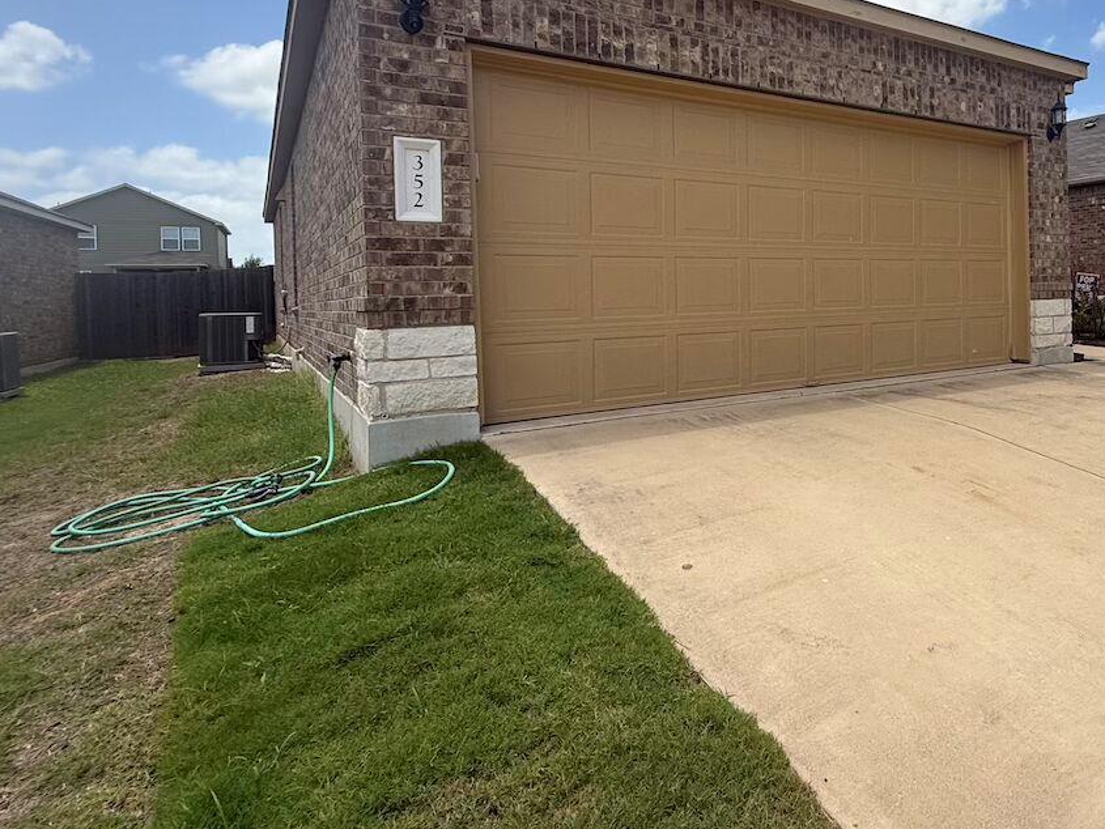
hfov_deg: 67.0
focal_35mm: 24
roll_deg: +0.8
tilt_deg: +1.8
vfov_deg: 55.9
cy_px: 293
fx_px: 766
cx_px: 832
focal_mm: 2.22
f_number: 2.2
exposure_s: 1/1399
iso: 50
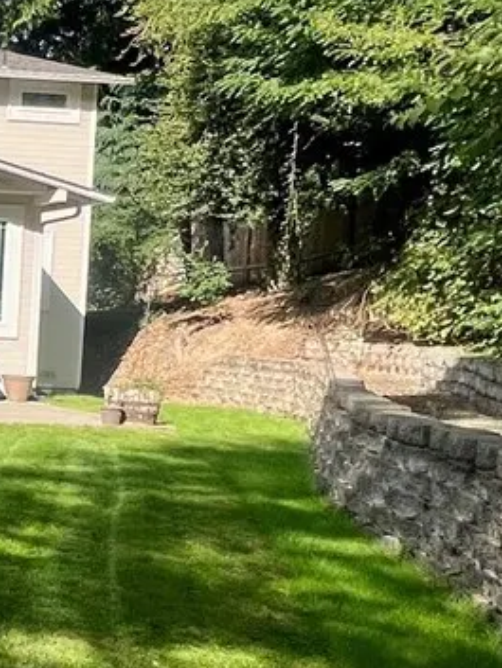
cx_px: -428
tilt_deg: -2.0
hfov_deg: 19.6
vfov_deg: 36.1
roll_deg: -2.3
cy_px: 367
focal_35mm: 53
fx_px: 1024
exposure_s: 1/1167
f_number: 1.8
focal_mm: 1.57
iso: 32
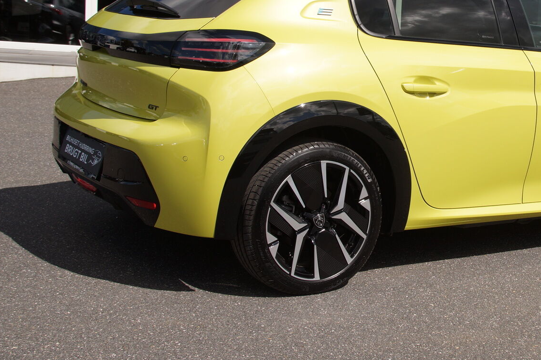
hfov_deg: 32.0
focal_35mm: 61
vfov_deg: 22.1
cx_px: 431
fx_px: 916
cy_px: 122
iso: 100
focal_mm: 24
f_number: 8
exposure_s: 1/400
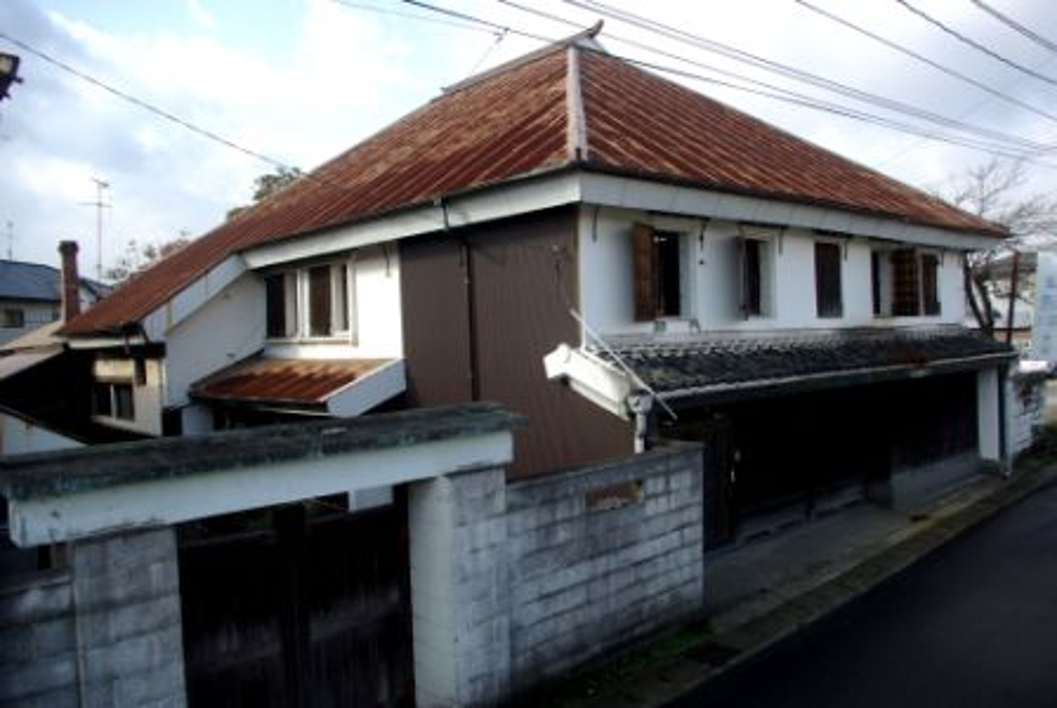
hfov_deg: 67.3
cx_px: 528
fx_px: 794
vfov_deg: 48.1
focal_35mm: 27
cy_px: 354
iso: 100
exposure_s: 1/180
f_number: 6.7
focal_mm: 18
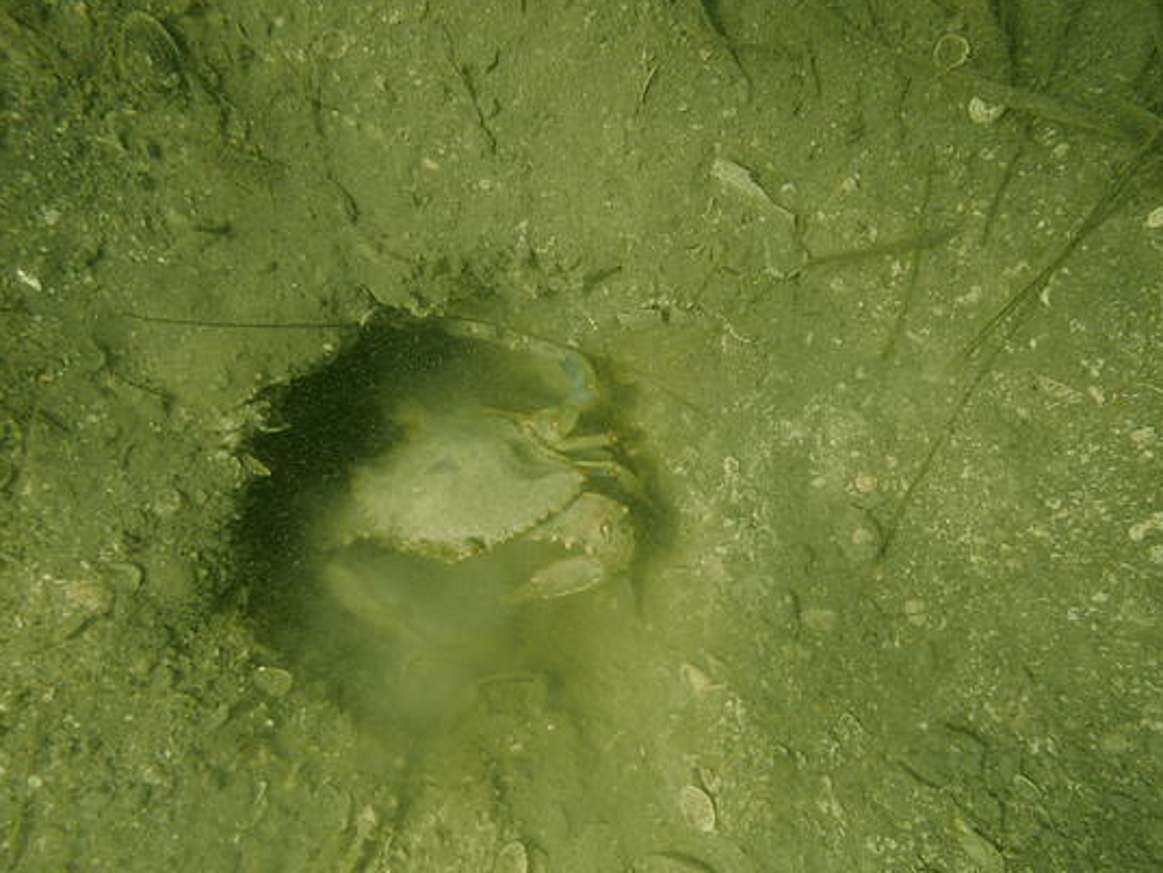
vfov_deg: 51.3
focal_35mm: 27
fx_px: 907
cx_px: 622
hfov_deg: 65.2
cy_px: 460
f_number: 2.8
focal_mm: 4.5
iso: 100
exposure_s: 1/800
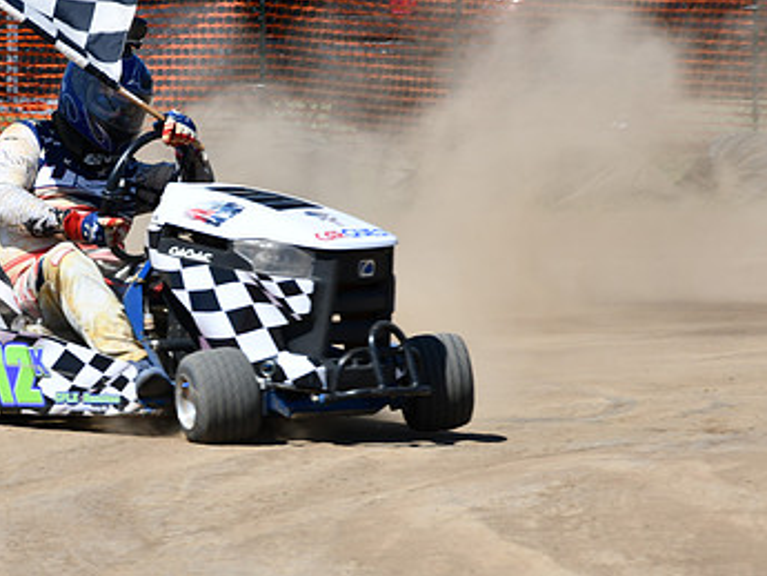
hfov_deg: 6.3
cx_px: 173
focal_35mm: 315
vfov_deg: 4.7
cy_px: 297
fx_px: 6982
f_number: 9
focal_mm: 130
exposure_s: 1/320
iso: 100
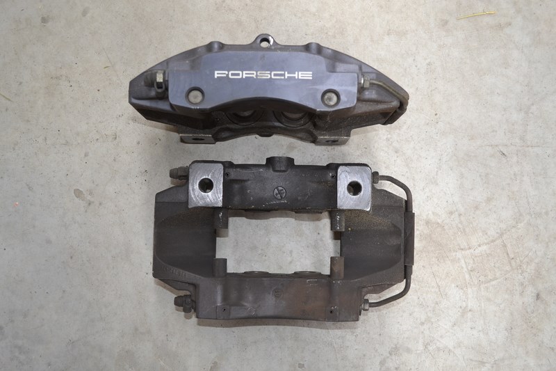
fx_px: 556
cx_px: 278
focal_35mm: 36
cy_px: 186
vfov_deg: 36.9
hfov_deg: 53.1
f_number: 4
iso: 450
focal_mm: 24
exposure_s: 1/60
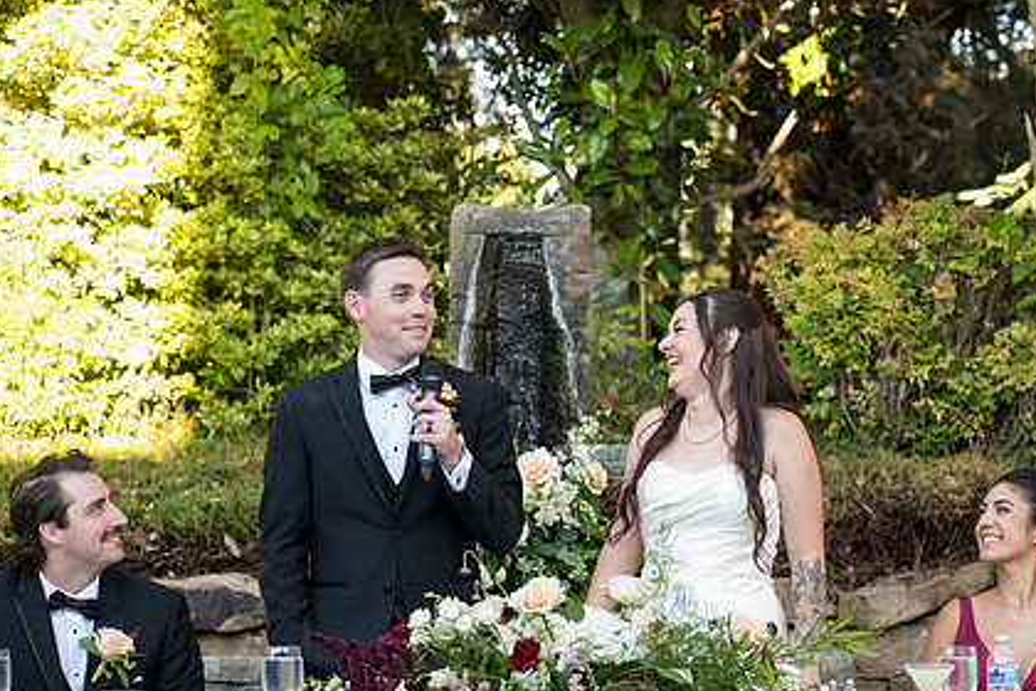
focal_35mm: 134
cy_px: 386
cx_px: 703
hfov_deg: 15.3
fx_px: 3856
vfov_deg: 10.2
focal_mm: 97
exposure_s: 1/400
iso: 1000
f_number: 4
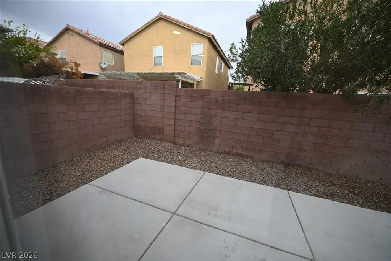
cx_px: 196
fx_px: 152
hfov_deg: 104.2
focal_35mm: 14
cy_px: 130
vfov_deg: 81.2
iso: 360
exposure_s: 1/250
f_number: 4
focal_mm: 14
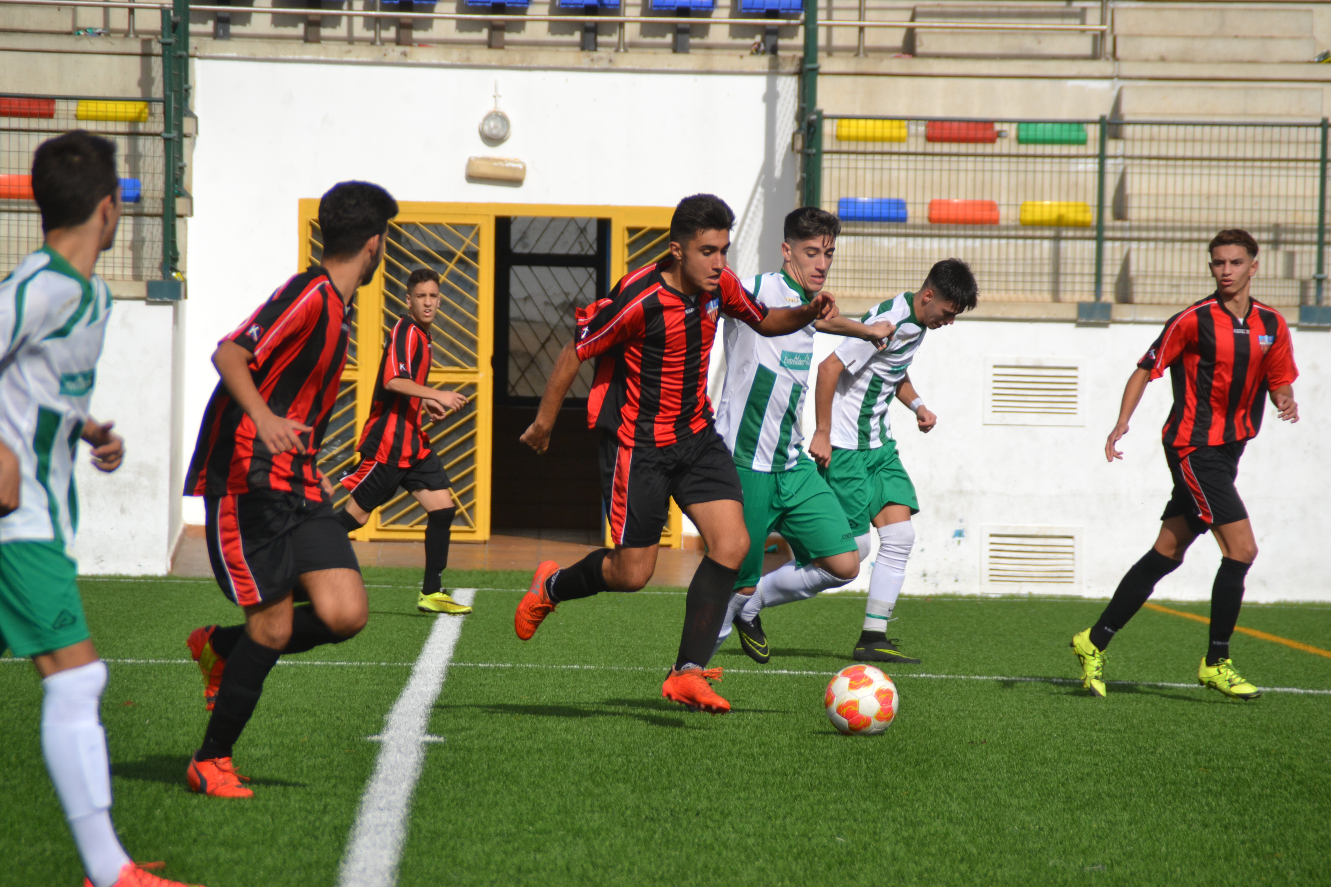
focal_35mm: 300
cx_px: 666
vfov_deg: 4.6
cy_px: 444
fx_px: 11091
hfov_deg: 6.9
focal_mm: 200
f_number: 7.1
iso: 280
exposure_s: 1/2000
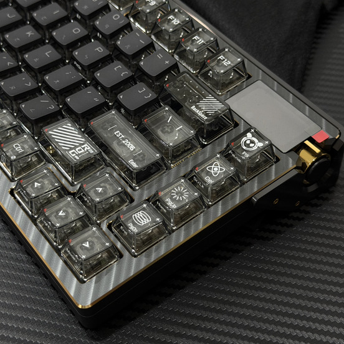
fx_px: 675
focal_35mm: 60
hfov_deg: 28.6
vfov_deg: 28.6
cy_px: 167
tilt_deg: -48.4
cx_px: 143
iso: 200
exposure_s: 1/60
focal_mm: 6.76
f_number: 1.78
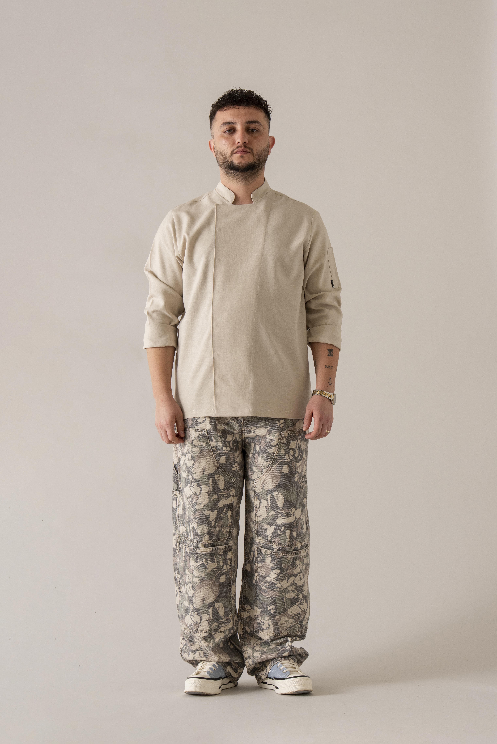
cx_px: 248
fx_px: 2317
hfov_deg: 12.2
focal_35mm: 112
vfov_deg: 18.3
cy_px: 372
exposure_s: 1/160
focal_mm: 112
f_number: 11
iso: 320
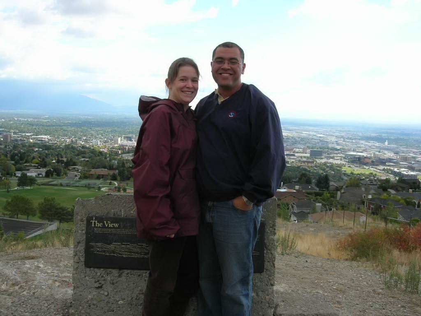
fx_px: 462
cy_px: 158
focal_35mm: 38
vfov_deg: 37.7
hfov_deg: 49.0
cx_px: 210
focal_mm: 7.8
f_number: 4.8
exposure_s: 1/280
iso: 64
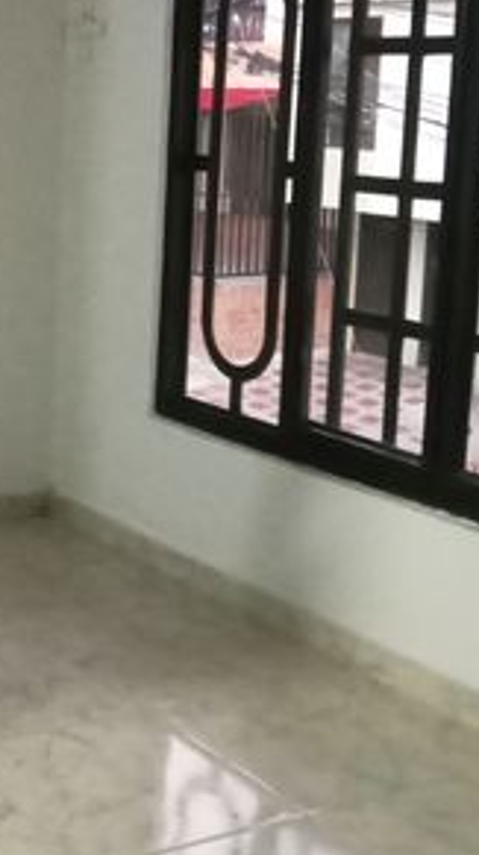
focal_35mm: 70
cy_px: 291
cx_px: -216
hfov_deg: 15.9
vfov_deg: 30.0
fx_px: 1586
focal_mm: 3.46
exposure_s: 1/20
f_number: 2.2
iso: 5191
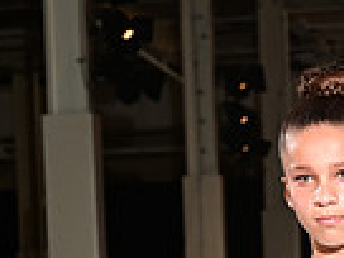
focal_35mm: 287
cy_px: 665
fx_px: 2852
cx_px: 329
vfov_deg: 5.0
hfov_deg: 6.9
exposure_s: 1/125
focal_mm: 70
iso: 1000
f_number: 6.3
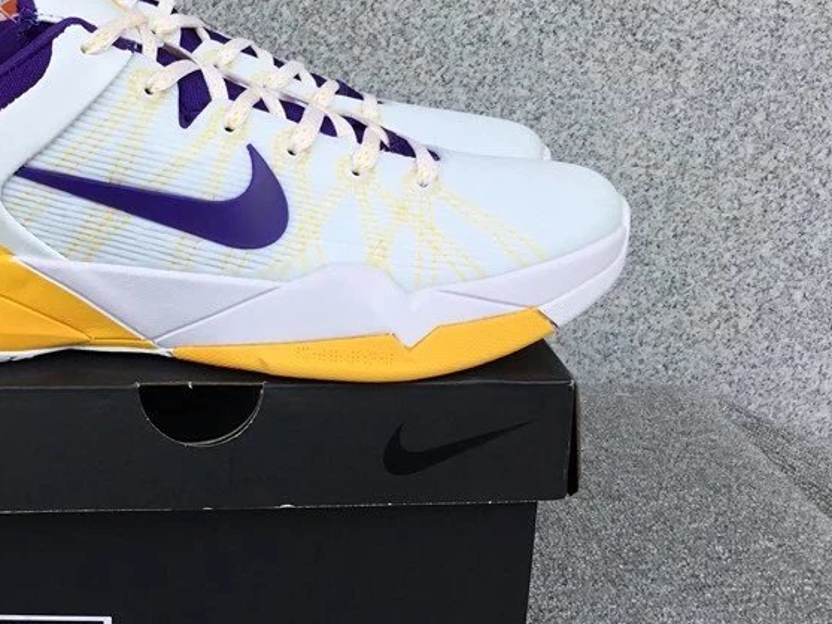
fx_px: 1202
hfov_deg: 37.3
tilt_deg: -18.0
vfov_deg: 29.1
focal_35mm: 50
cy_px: 281
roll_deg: -0.5
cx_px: 209
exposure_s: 1/512
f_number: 2.4
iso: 25
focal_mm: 3.3
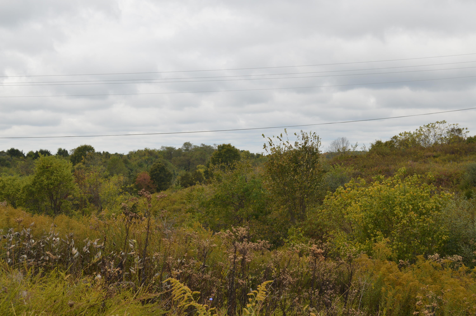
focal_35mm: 42
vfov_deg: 31.8
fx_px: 555
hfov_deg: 46.4
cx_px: 238
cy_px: 158
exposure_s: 1/200
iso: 100
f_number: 6.3
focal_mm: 28
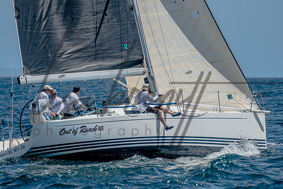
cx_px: 176
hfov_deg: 2.8
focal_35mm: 735
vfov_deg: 1.9
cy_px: 113
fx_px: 5776
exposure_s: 1/2000
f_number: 5.6
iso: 200
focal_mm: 390
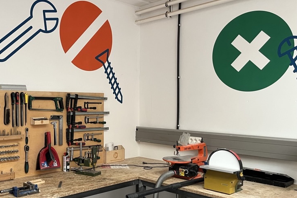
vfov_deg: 35.0
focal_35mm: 38
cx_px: 89
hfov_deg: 49.4
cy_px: 117
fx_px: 313
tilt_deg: -2.0
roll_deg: +0.7
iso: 200
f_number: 1.6
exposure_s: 1/60
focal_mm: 5.1
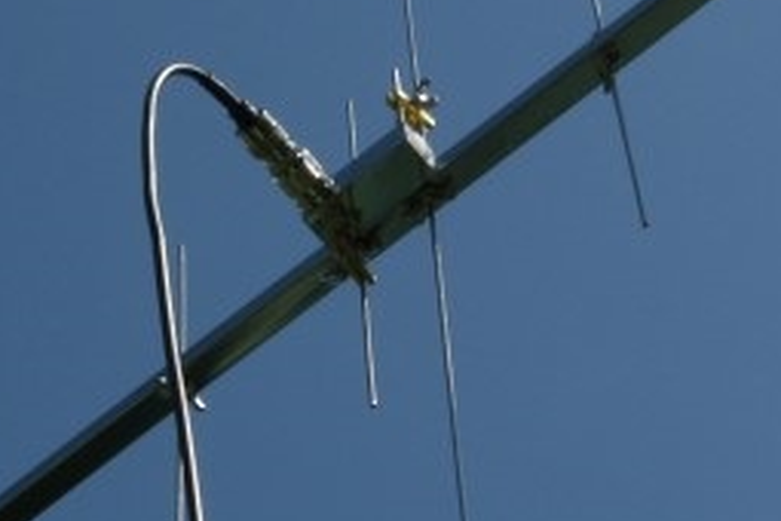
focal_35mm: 203
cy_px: 392
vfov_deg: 6.8
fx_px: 4404
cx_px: 361
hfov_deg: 10.1
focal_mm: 30
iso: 200
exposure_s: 1/125
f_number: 18
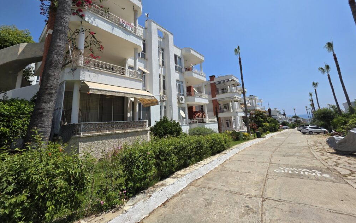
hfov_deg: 105.3
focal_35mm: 14
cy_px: 89
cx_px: 178
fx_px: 136
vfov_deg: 77.7
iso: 40
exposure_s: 1/3464
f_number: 1.9
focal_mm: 2.2
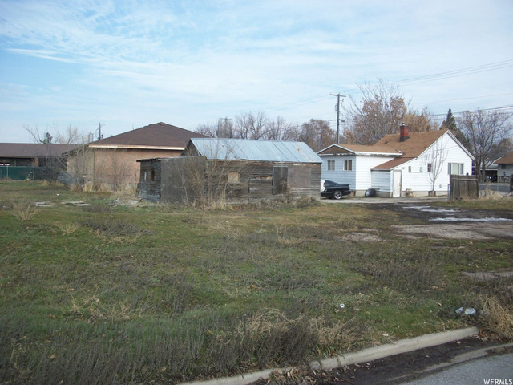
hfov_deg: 52.6
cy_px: 192
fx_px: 519
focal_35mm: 35
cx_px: 256
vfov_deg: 40.7
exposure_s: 1/640
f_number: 3.1
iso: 80
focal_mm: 6.3
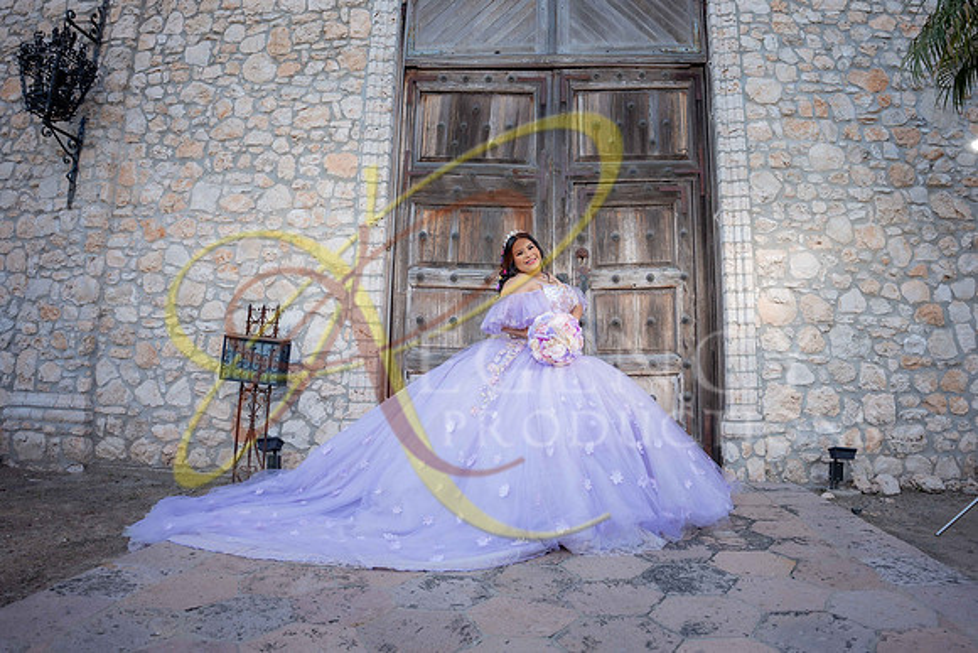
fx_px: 593
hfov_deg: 78.8
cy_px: 297
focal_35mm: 22
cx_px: 534
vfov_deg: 57.5
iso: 125
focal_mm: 20
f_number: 2.8
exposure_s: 1/500
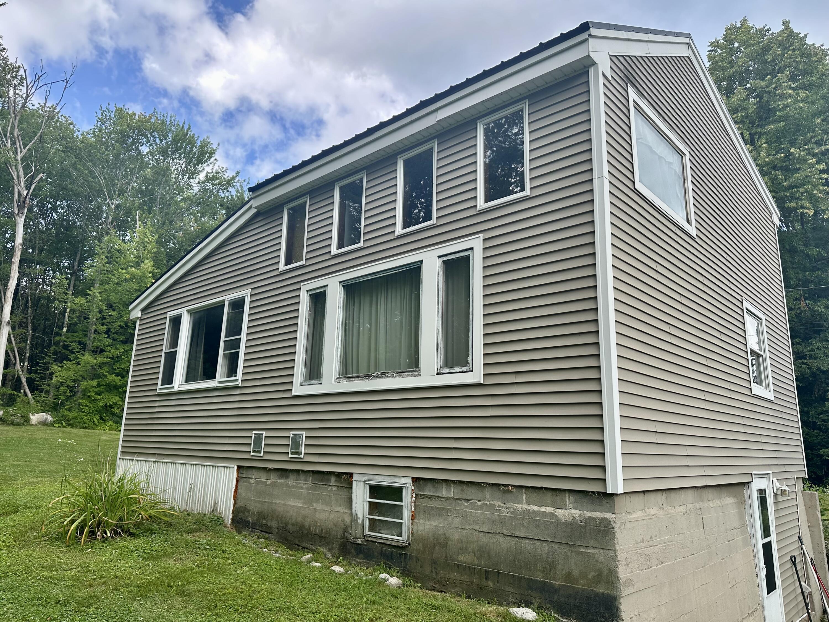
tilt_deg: +12.7
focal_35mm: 24
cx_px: 414
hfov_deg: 71.6
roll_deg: -1.5
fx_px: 575
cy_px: 311
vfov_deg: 56.8
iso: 80
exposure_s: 1/918
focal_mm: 6.86
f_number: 1.78
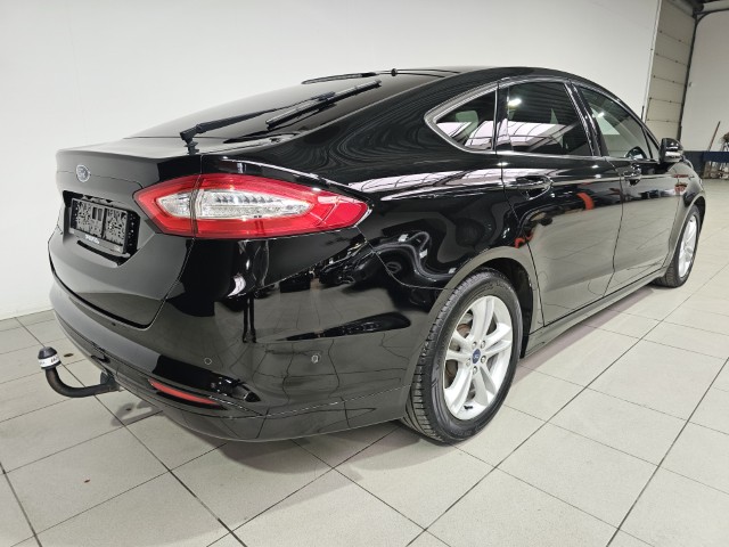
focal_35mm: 23
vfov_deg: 58.9
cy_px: 274
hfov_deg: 73.9
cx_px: 364
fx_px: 484
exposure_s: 1/100
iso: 125
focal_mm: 6.3
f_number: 1.7
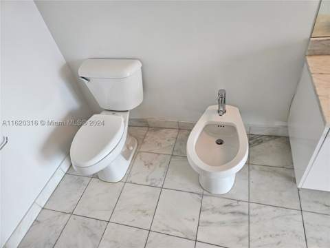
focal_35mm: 23
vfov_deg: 58.9
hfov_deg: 73.9
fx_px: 219
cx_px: 165
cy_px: 124
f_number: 1.8
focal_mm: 5.4
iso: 64
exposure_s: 1/120
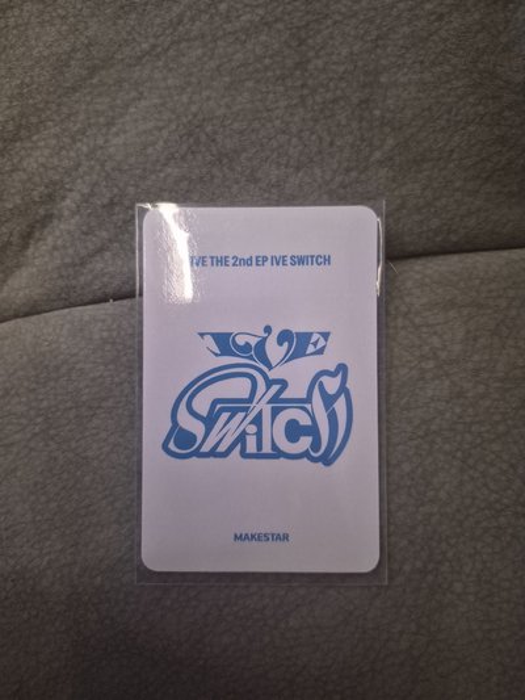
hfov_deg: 58.9
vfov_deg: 73.9
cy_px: 350
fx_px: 465
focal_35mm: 23
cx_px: 262
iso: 1600
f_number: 1.8
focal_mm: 5.4
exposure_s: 1/120
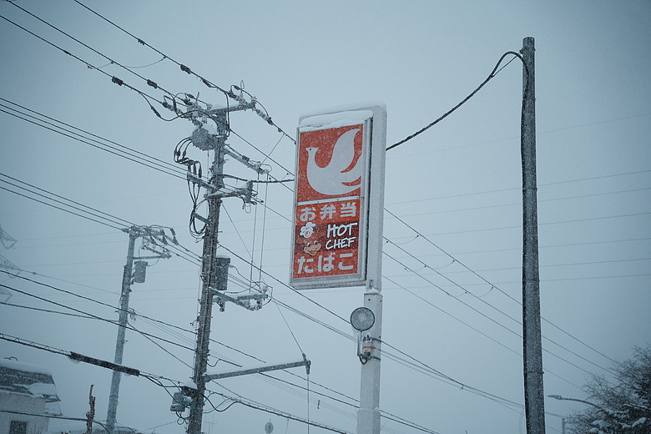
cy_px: 217
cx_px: 326
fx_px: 1266
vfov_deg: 19.5
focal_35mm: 70
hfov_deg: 28.8
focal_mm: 70
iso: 125
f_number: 3.2
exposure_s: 1/1000
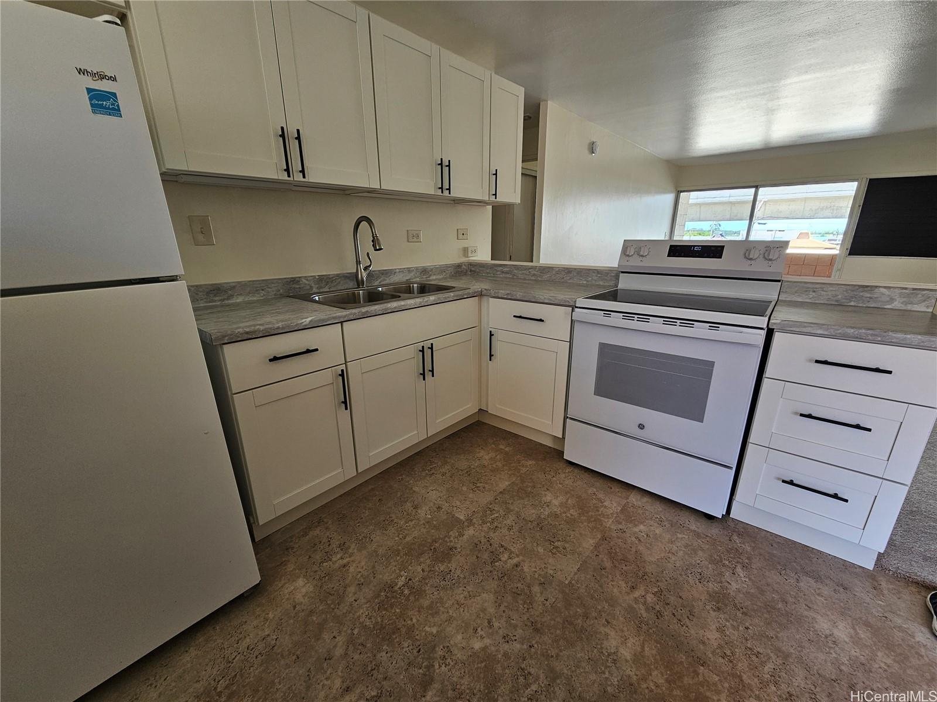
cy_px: 351
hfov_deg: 106.2
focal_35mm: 13
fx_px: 352
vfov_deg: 89.9
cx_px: 468
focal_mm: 2.2
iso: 50
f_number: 2.2
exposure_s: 1/60
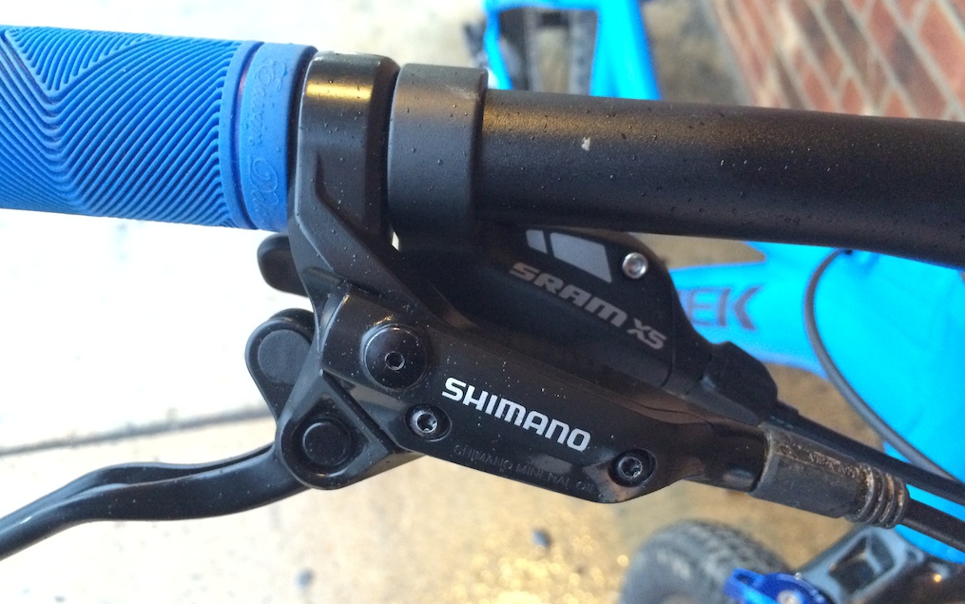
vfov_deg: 40.6
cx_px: 480
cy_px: 301
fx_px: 816
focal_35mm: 31
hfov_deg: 61.2
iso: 400
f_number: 2.2
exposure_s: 1/15
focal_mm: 4.15
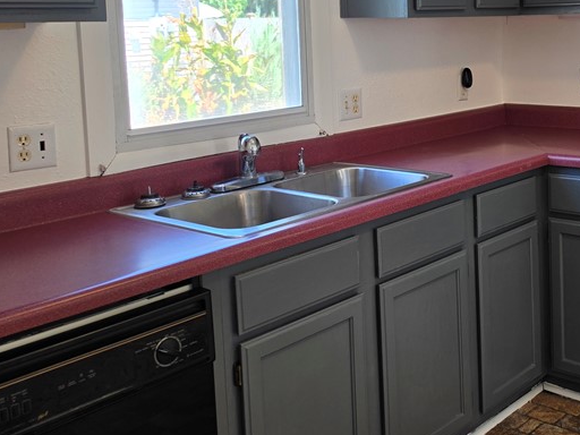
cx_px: 486
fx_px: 771
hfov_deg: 39.2
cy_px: 97
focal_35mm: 46
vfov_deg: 30.9
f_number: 1.4
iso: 32
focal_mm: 6.5
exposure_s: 1/120
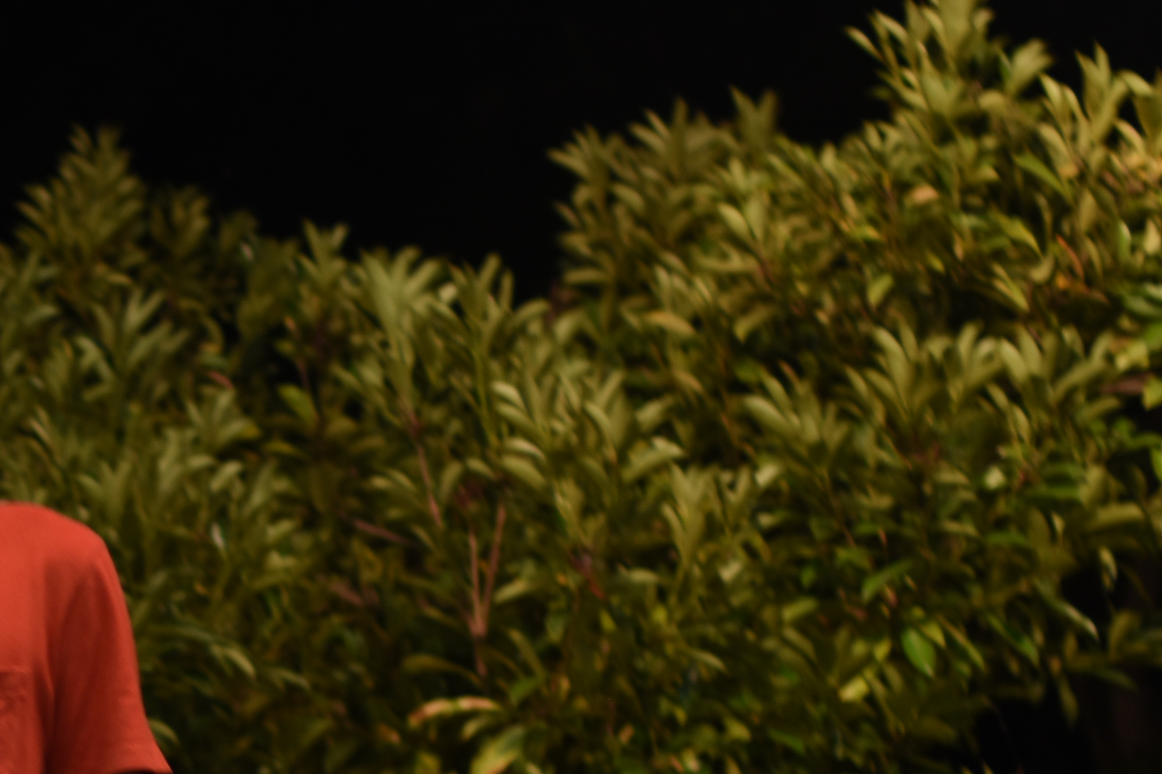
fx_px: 3744
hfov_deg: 17.0
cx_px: -141
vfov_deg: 11.7
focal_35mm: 116
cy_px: 726
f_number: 1.4
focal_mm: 30
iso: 160
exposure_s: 1/25
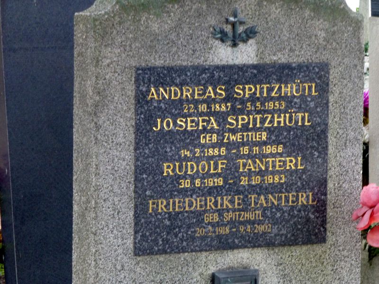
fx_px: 1588
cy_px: 142
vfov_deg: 10.2
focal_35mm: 145
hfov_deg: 13.6
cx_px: 190
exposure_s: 1/25
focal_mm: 25.9
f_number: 5.4
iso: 400
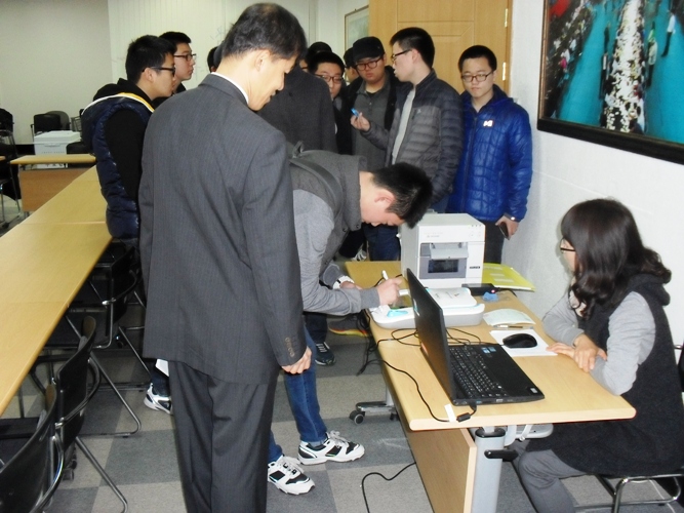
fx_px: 691
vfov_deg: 40.7
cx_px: 342
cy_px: 256
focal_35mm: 35
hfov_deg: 52.6
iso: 240
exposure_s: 1/45
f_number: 3.2
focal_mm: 6.3
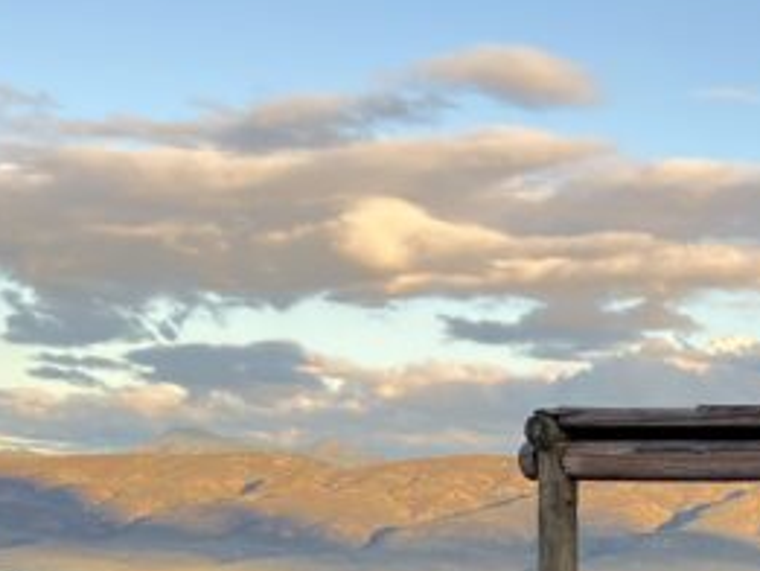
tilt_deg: -9.1
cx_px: 664
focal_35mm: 102
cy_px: 897
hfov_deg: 19.0
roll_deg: -1.0
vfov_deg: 13.5
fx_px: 2240
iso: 50
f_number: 1.5
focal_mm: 5.7
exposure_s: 1/469
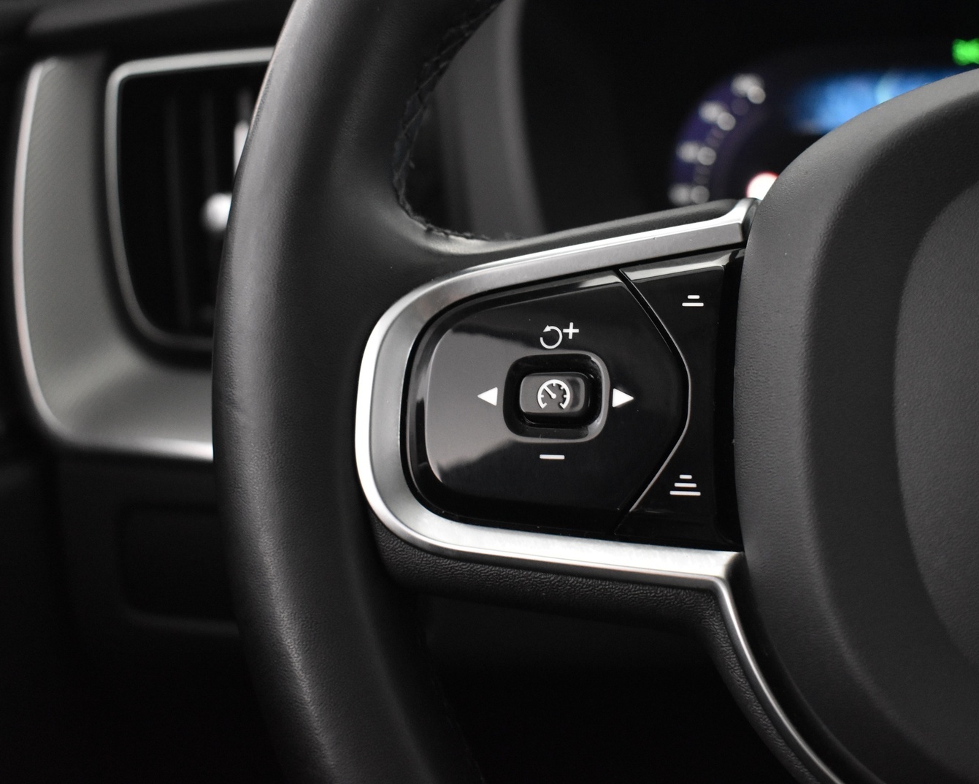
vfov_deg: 29.7
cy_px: 394
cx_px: 545
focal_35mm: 51
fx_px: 1478
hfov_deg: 36.6
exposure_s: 1/30
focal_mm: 30
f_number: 4.2
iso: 3200
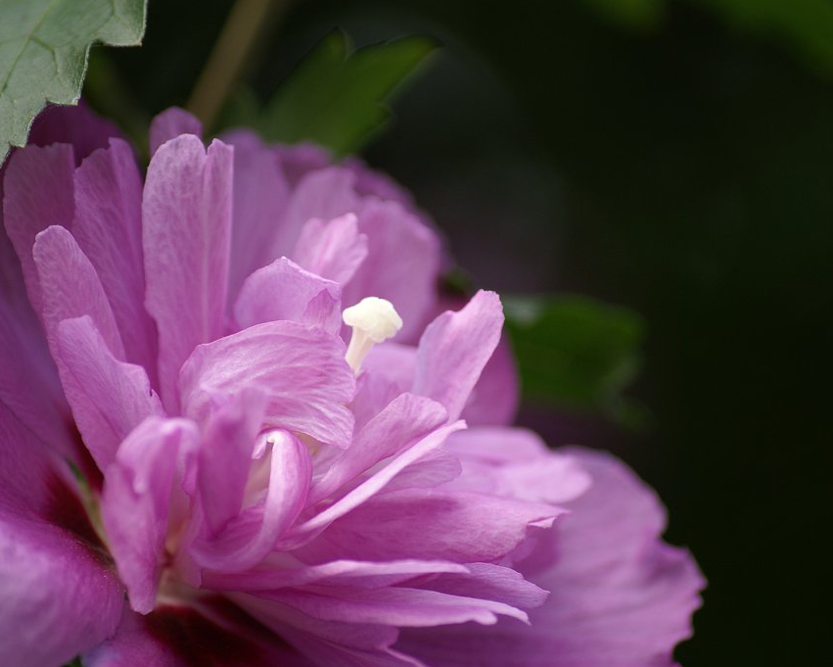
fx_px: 8359
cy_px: 334
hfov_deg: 5.7
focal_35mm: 339
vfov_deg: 4.6
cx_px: 364
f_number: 5.6
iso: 160
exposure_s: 1/320
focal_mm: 200
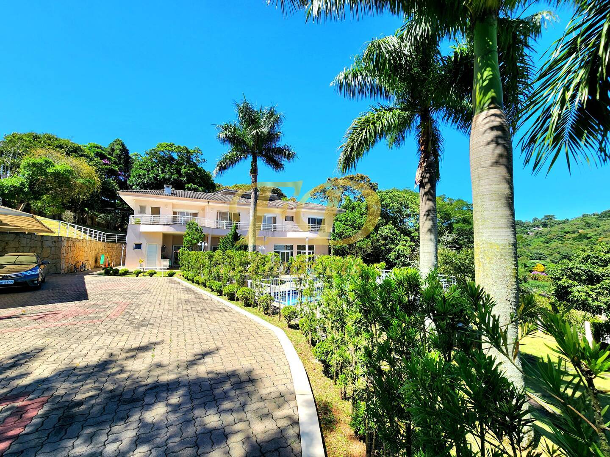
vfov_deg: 89.9
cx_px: 305
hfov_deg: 106.2
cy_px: 228
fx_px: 229
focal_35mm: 13
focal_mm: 2.2
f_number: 2.2
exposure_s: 1/1111
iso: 50
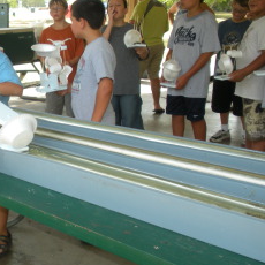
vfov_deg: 27.3
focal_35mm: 63
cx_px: 12
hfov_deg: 26.1
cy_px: 120
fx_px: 546
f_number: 3.5
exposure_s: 1/109
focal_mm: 6.3
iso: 88
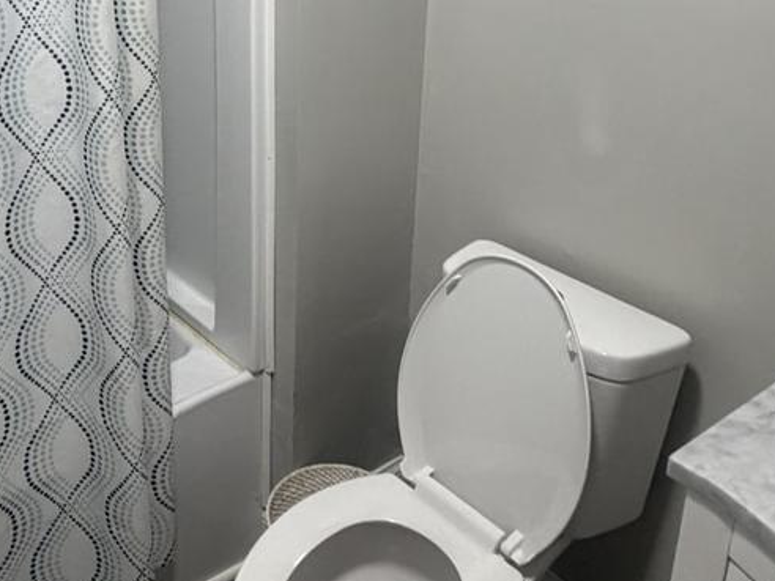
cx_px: 167
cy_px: 69
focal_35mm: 41
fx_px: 918
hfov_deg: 43.8
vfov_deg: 33.5
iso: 320
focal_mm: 2.22
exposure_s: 1/120
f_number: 2.2
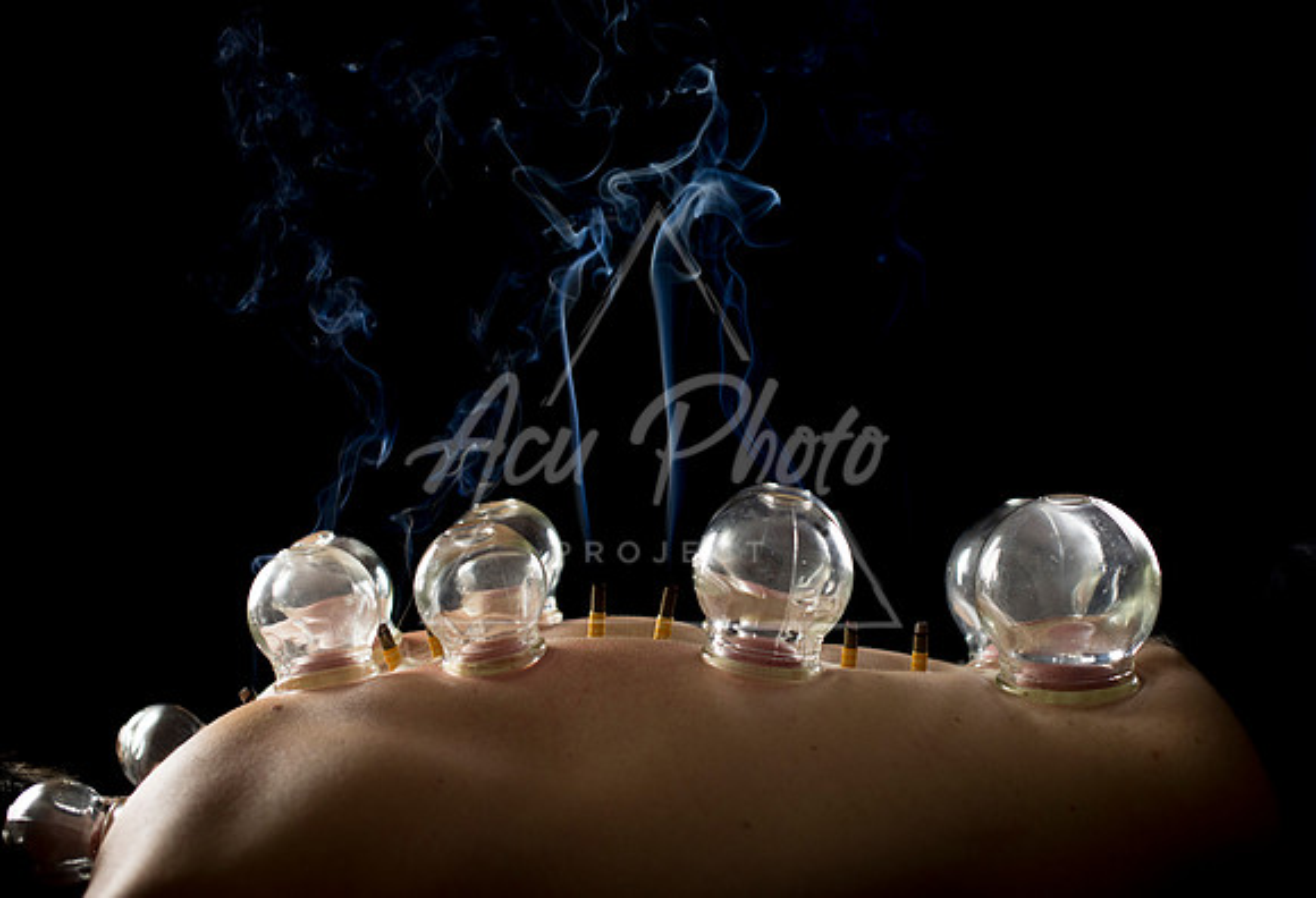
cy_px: 422
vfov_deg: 25.5
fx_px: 1982
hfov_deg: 36.7
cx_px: 705
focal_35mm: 54
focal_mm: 50
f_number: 3.2
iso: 800
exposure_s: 1/200
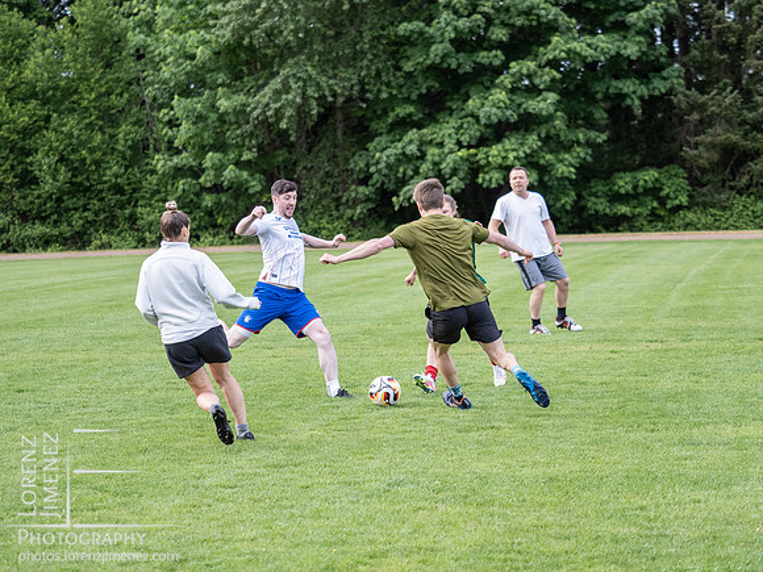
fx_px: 2513
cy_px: 286
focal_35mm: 114
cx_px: 382
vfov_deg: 13.0
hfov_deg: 17.3
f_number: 2.8
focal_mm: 57
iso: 640
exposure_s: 1/1250
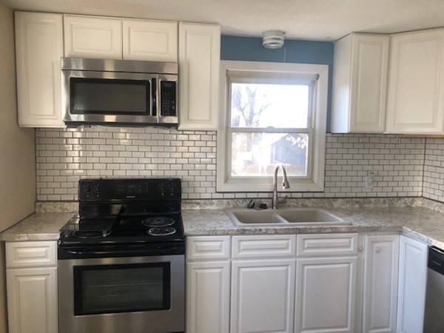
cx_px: 222
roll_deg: -0.7
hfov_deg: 63.4
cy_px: 166
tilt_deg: -5.4
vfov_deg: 49.7
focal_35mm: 28
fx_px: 359
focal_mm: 4
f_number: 1.8
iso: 25
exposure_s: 1/40
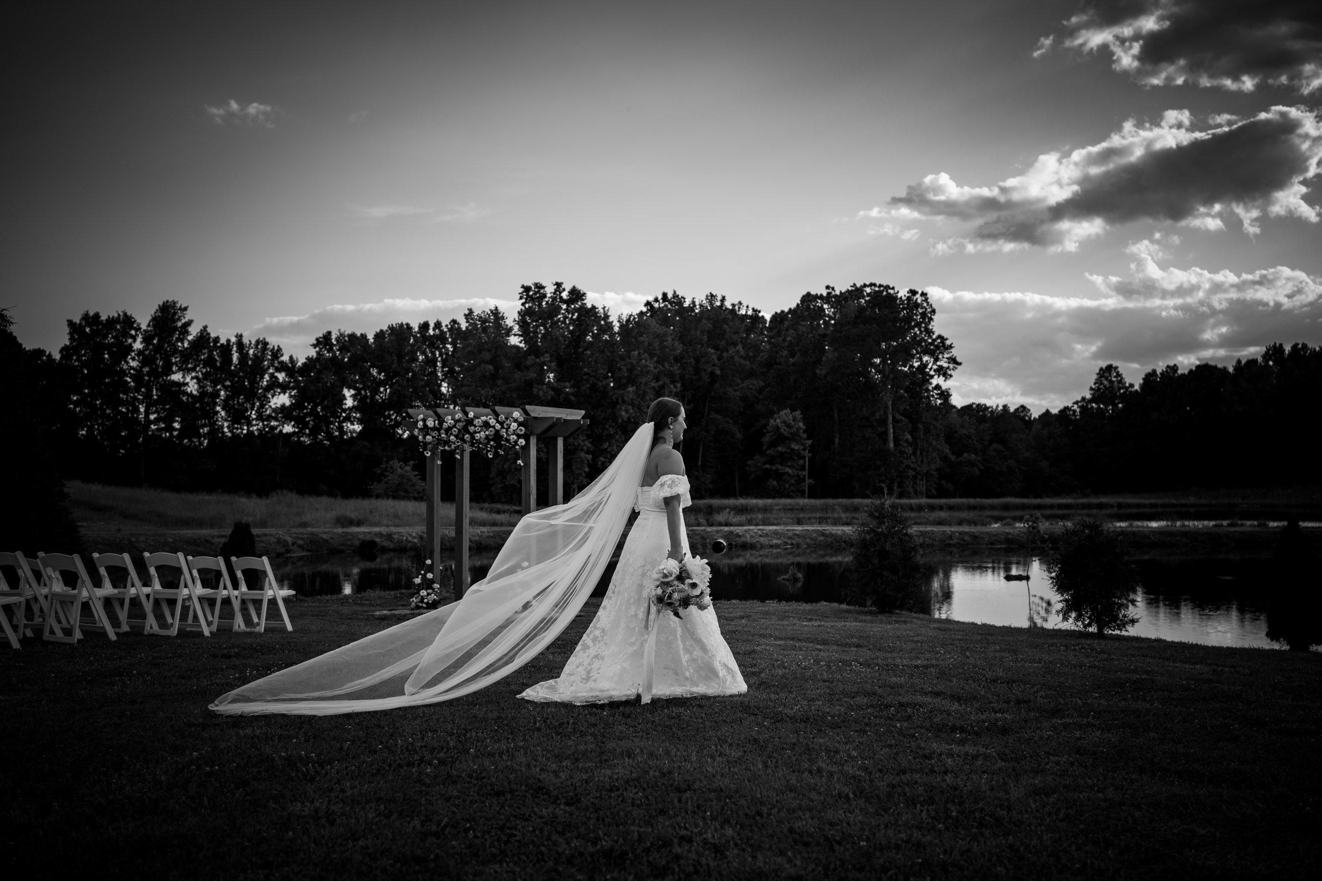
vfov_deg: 37.9
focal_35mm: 35
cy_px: 440
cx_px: 661
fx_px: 1285
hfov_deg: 54.4
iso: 100
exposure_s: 1/400
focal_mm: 35
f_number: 3.2
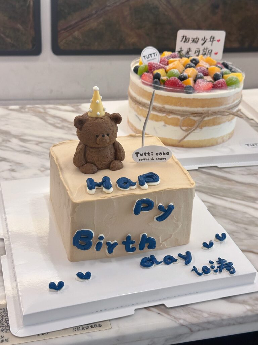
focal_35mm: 48
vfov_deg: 39.7
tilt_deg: -27.8
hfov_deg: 30.3
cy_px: 172
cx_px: 129
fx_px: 477
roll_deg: -5.3
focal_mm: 6.86
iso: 200
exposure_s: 1/50
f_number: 1.78
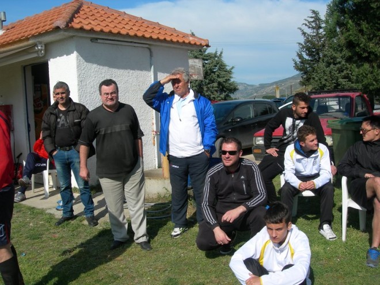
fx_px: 417
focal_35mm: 38
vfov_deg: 37.7
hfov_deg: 49.0
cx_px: 190
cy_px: 142
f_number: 4.8
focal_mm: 7.8
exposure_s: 1/758
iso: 50
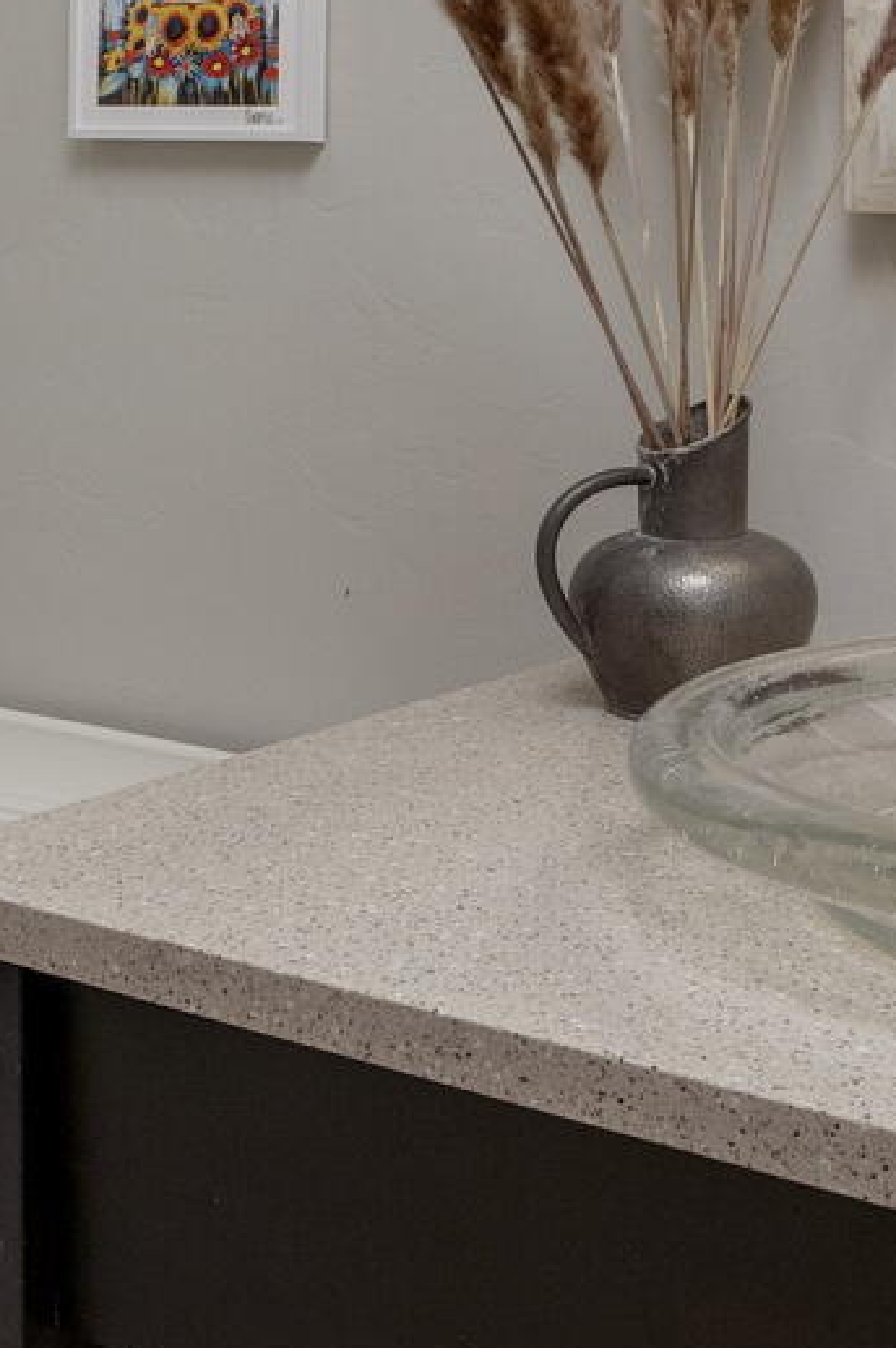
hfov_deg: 23.3
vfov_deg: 33.7
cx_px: 461
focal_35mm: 58
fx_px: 2168
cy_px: 302
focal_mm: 15
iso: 200
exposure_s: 1/10
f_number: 8
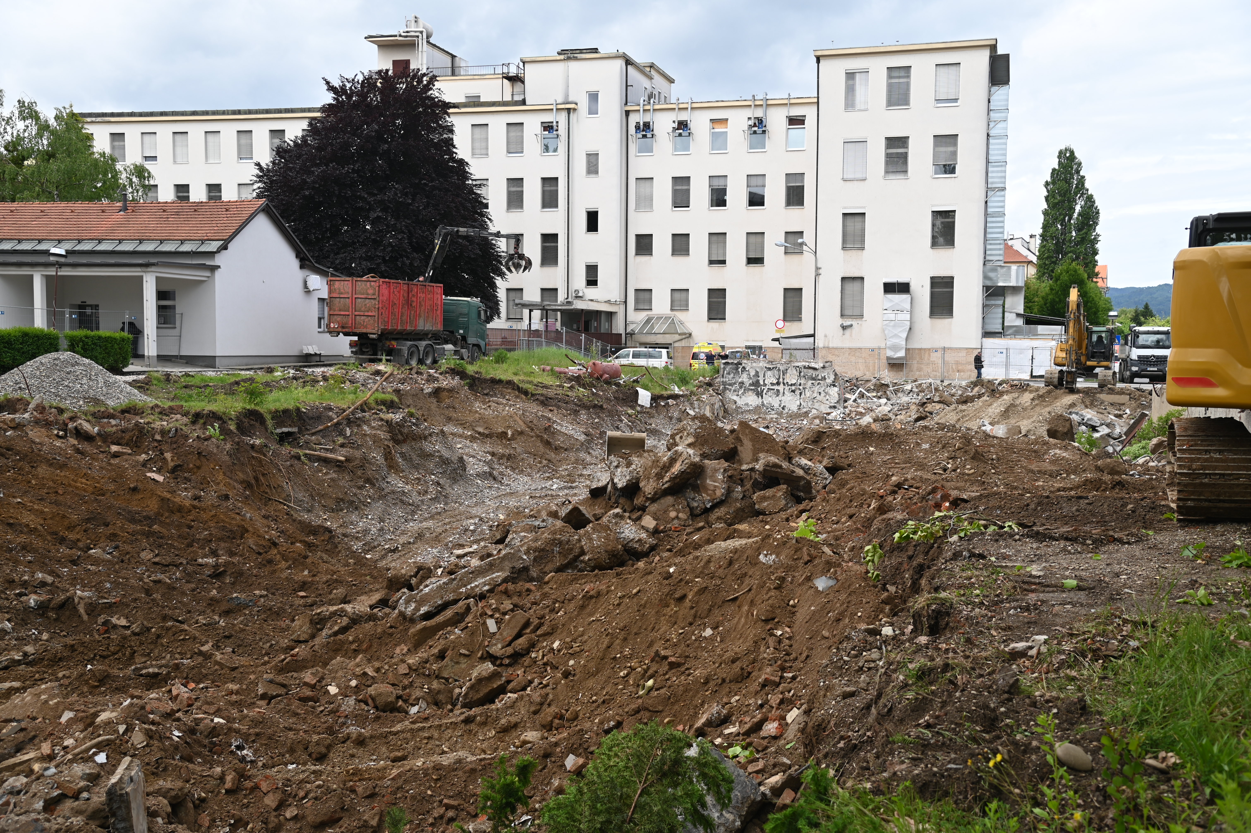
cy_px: 416
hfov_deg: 50.7
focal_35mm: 38
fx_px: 1320
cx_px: 626
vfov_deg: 35.0
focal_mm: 38
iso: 110
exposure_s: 1/250
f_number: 5.6
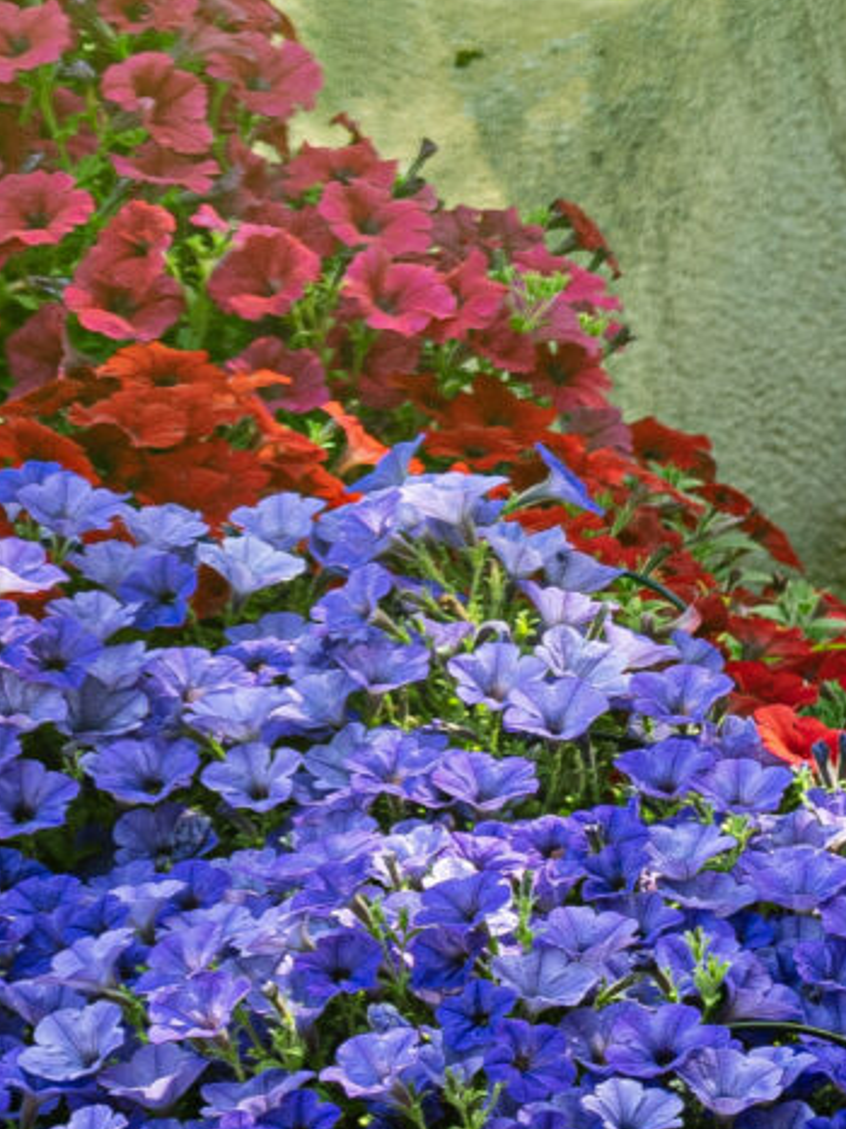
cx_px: 2185
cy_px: 516
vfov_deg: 3.6
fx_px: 18061
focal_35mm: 554
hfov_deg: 2.7
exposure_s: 1/200
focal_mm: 70
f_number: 3.5
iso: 160
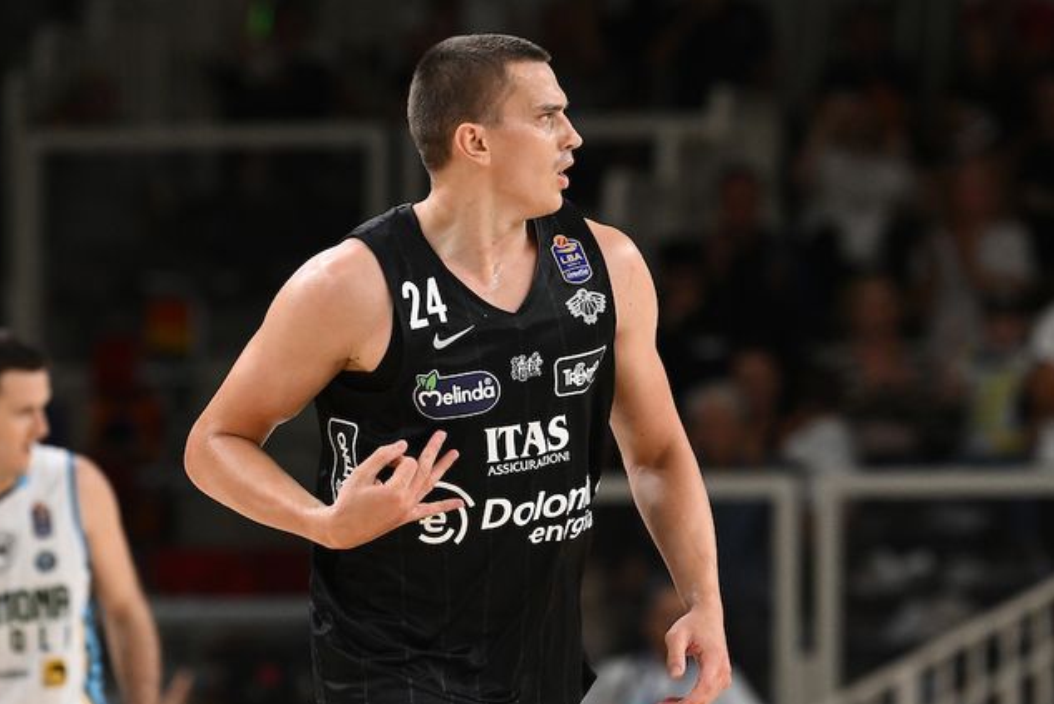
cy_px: 496
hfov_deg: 7.2
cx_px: 376
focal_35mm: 284
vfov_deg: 4.8
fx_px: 8316
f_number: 3.5
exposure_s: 1/1600
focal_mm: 200
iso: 2000
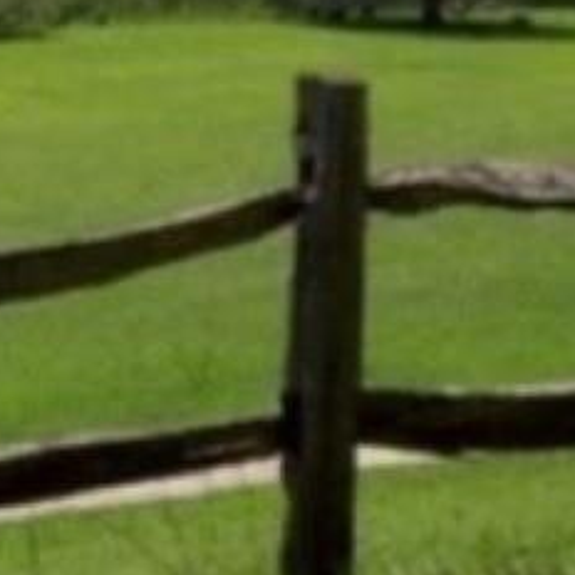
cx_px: 0
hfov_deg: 11.7
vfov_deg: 11.7
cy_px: 25
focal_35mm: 148
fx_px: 2781
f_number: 4.8
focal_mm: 8
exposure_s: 1/700
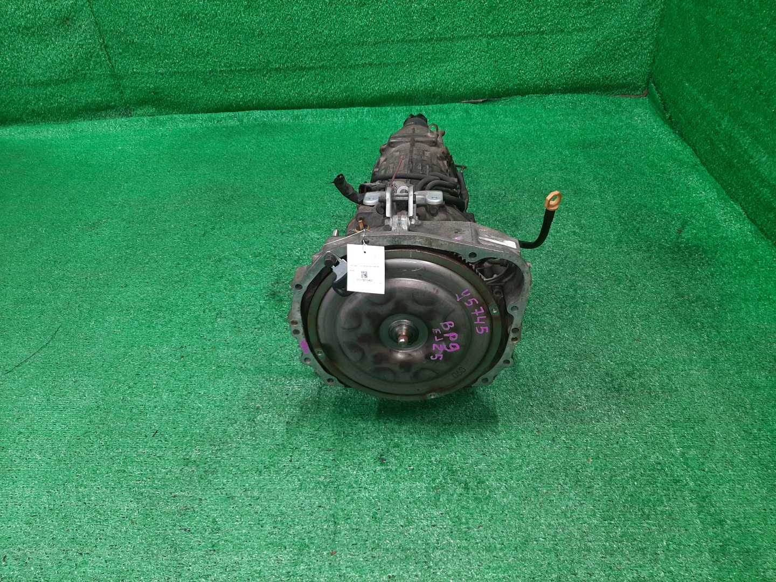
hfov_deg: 67.3
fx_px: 583
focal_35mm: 26
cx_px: 388
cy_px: 291
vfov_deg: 53.1
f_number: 1.7
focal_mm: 3.93
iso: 107
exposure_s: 1/50
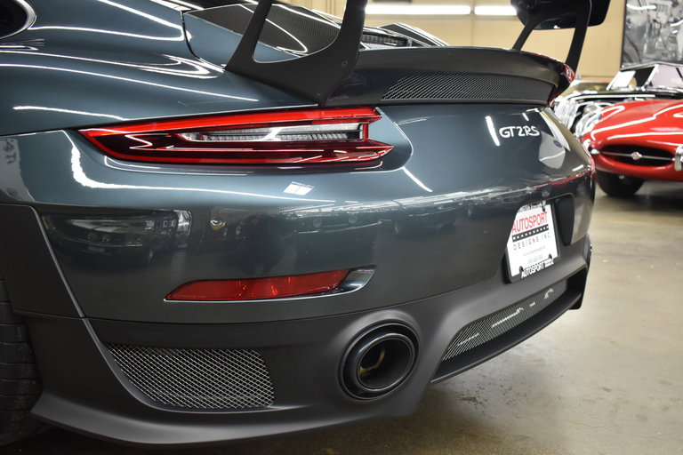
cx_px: 342
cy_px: 228
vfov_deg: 35.5
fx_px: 711
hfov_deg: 51.3
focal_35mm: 38
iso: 900
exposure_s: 1/40
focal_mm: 25
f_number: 4
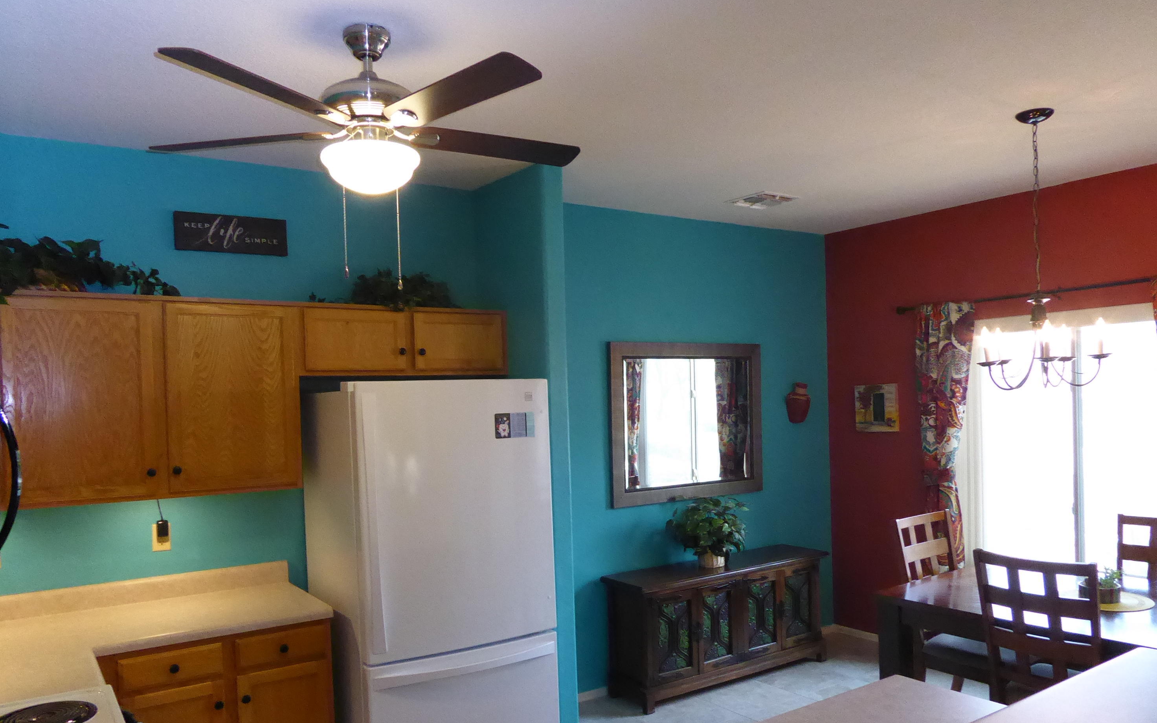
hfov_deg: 68.4
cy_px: 420
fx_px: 851
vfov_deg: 45.9
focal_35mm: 27
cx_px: 571
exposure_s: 1/60
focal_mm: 4.3
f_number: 3.3
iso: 1000
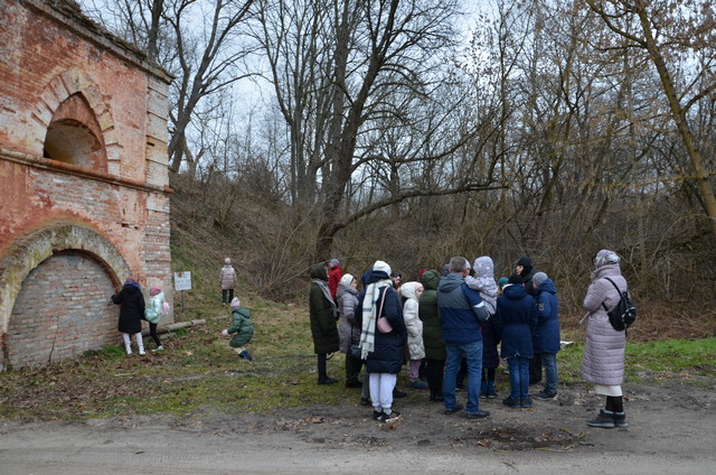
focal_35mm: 27
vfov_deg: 47.7
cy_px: 238
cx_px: 358
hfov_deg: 67.5
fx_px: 536
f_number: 5.6
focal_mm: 18
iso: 250
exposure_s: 1/125
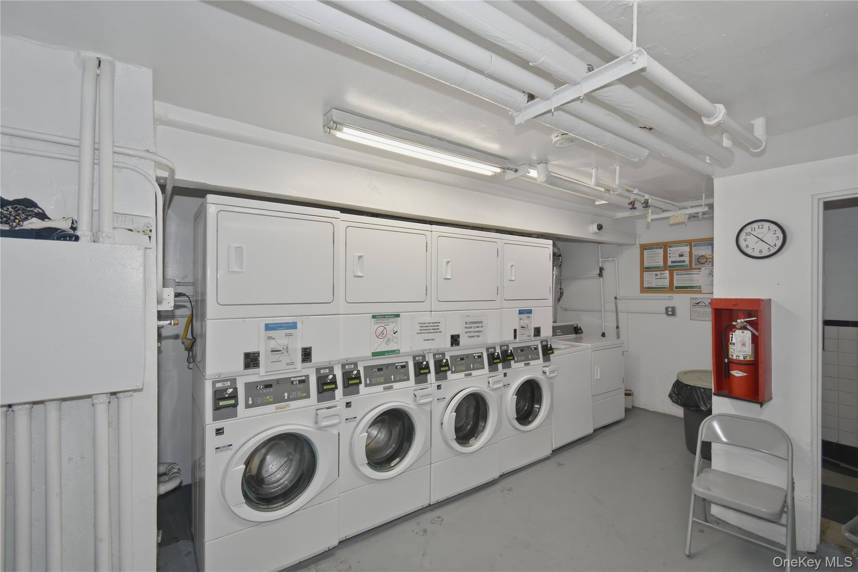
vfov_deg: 77.3
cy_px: 286
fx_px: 357
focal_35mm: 15
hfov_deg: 100.4
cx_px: 429
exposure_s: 1/80
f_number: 4.5
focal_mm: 10
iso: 200
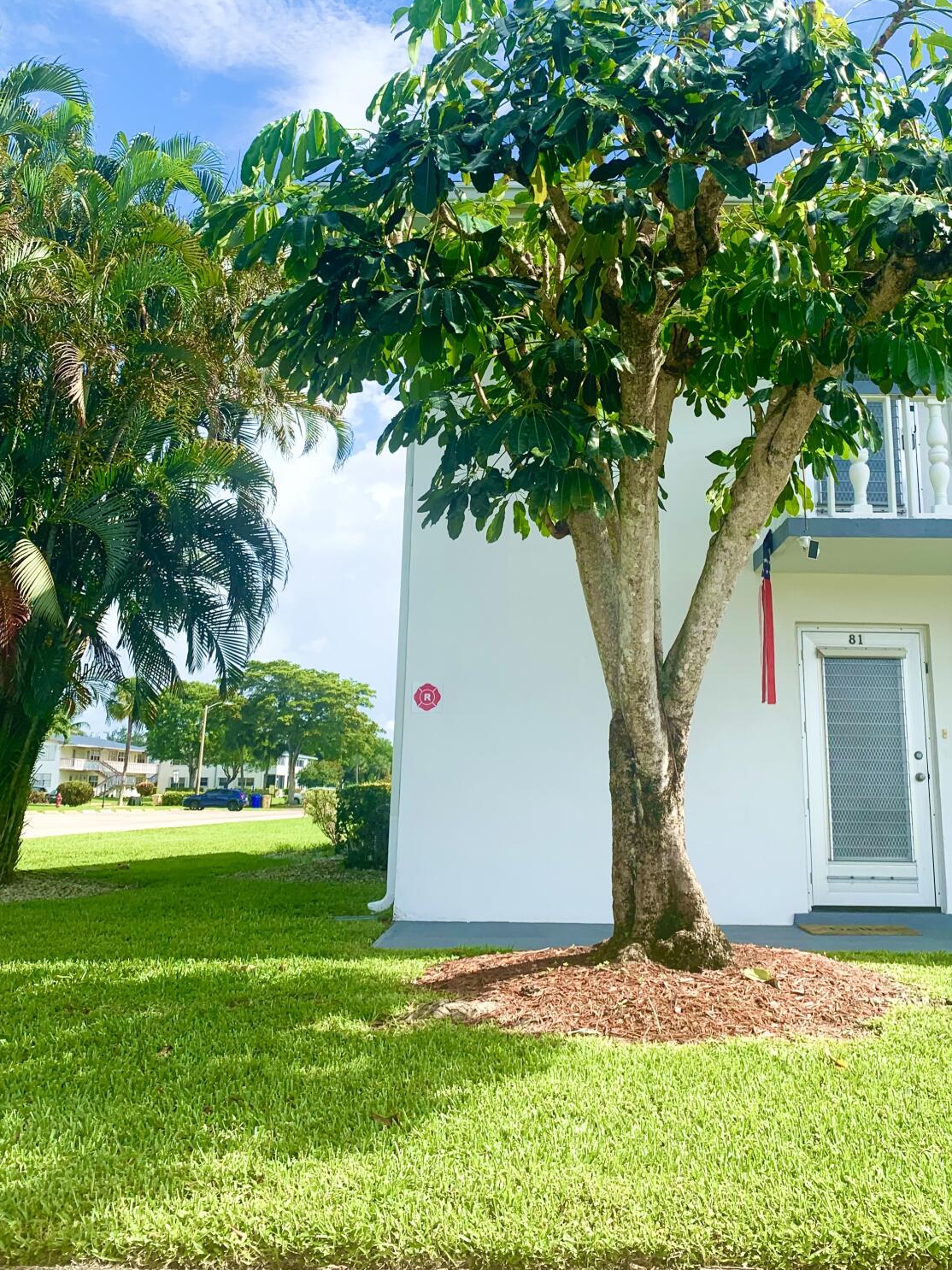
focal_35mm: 35
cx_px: 552
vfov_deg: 51.9
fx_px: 1284
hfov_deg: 40.6
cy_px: 451
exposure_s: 1/1332
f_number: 1.8
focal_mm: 4.25
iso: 25
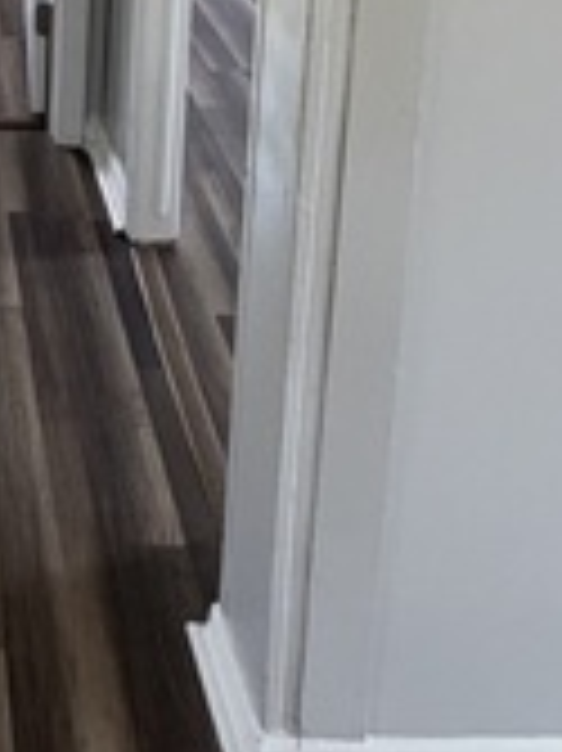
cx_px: -90
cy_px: -214
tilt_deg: -10.2
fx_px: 1214
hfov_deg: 24.0
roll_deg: +0.2
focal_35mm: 56
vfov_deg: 28.5
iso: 320
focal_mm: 2.22
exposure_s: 1/121
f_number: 2.2
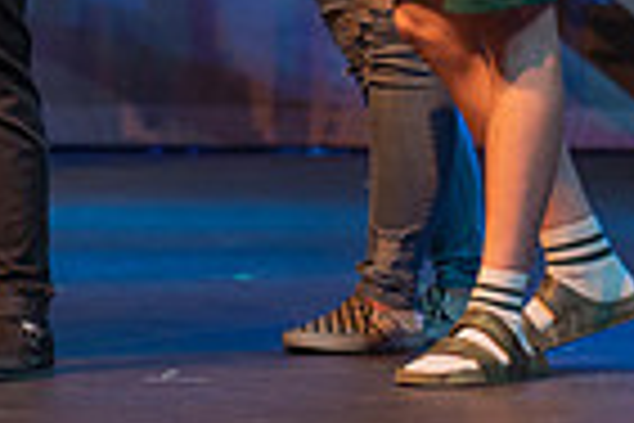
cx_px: -117
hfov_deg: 5.5
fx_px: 6516
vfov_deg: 3.7
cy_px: -310
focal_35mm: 370
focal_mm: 90
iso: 720
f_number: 2.8
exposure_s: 1/250
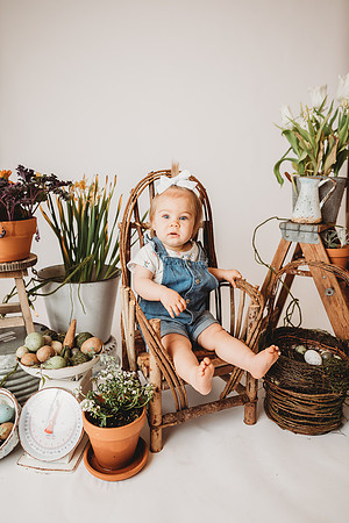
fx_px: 349
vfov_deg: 73.7
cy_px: 262
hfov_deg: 53.1
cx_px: 174
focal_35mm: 24
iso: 100
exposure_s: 1/160
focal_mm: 24
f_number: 2.5
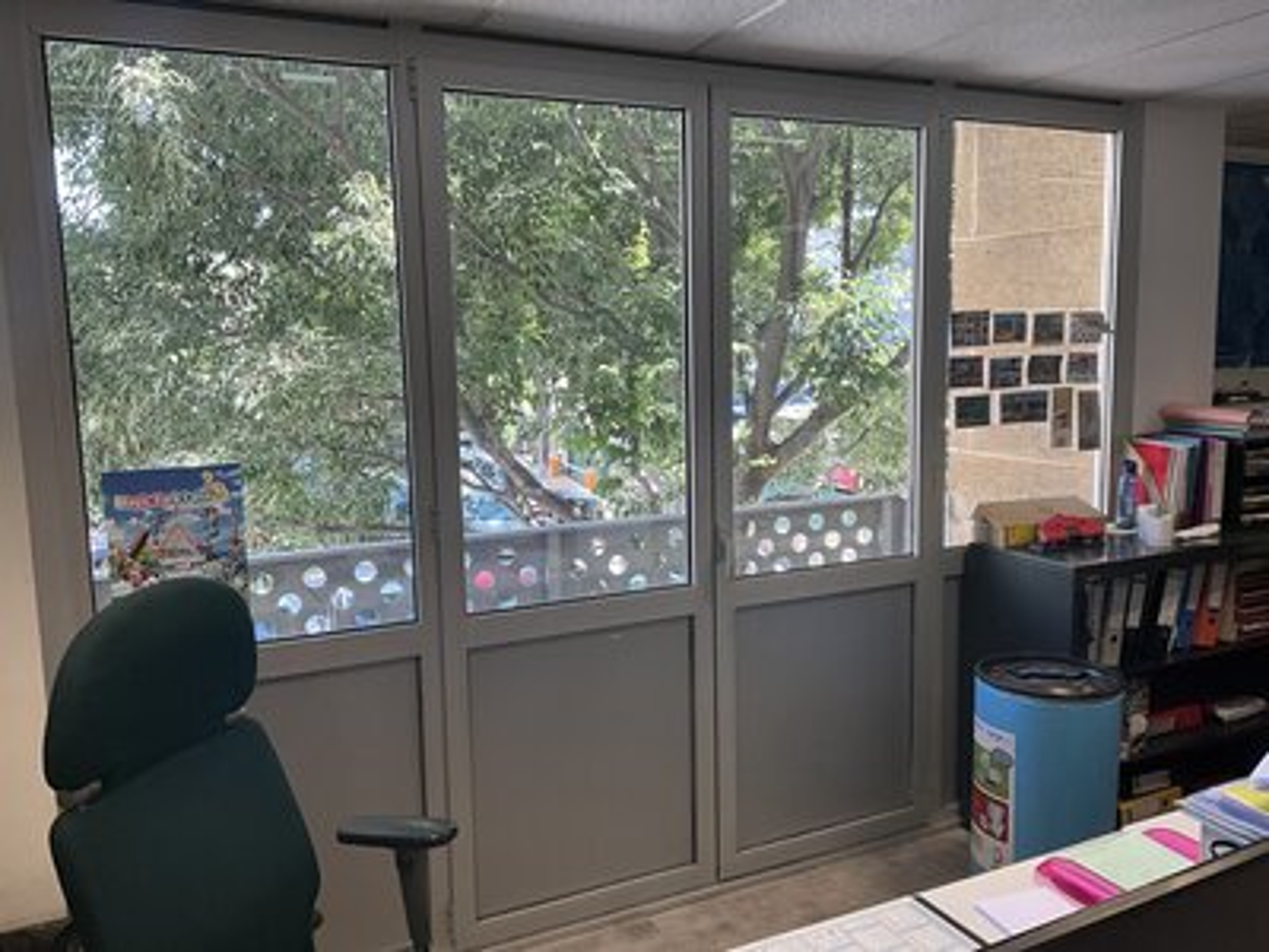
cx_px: 634
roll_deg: +1.1
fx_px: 1063
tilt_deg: -8.2
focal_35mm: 29
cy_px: 476
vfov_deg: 48.2
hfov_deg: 61.7
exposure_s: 1/122
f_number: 1.8
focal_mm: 3
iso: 64
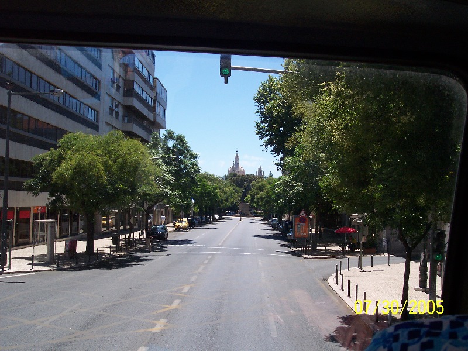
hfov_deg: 49.0
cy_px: 176
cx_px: 234
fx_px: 514
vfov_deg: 37.7
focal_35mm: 38
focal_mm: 8
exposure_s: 1/500
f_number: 4.8
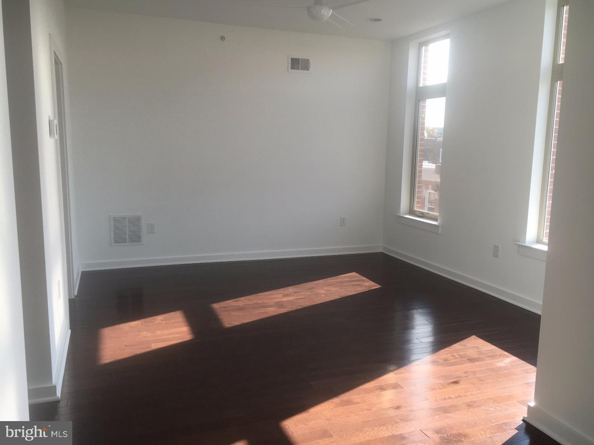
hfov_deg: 61.7
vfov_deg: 48.2
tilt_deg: -7.2
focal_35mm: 29
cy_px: 222
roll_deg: -1.0
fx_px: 498
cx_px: 297
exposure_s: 1/149
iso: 25
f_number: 2.2
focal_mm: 4.15
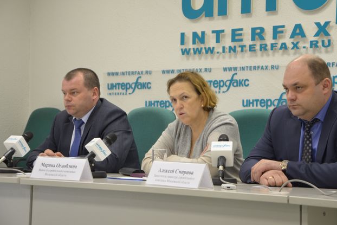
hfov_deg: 19.4
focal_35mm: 105
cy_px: 100
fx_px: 983
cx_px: 186
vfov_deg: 13.0
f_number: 5.3
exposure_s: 1/30
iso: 800
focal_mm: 62
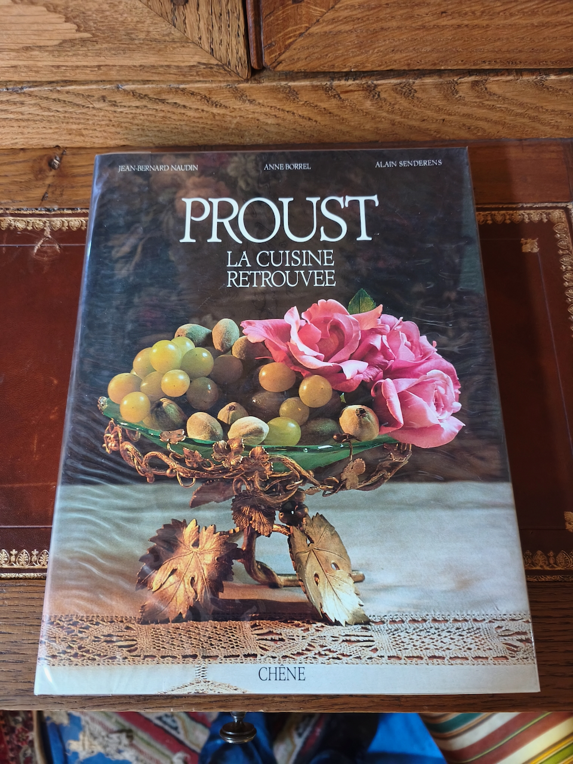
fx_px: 508
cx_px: 286
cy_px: 382
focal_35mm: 23
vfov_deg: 73.9
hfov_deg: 58.9
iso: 1600
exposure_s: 1/25
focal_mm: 5.35
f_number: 1.7
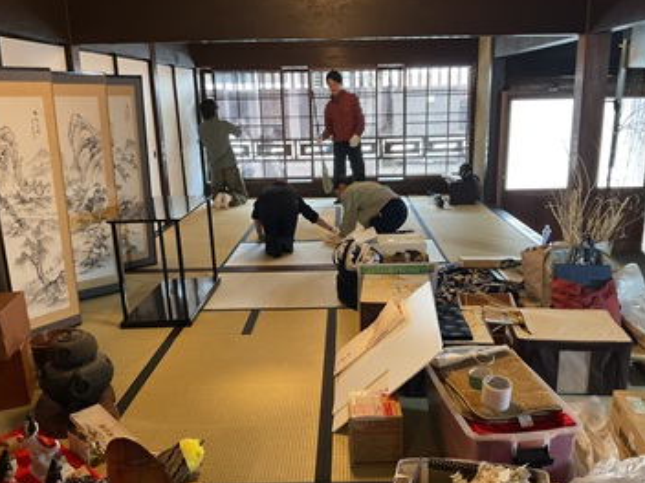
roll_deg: +0.5
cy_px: 265
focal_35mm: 33
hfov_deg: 55.3
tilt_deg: -15.2
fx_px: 615
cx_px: 346
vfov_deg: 42.9
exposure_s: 1/40
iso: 200
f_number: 1.8
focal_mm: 3
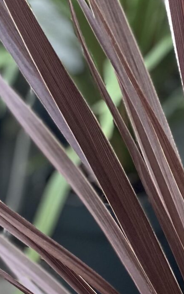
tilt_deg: -21.2
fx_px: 2398
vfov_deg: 6.9
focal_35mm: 299
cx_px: 204
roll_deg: -0.3
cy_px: 426
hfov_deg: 4.4
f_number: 2.8
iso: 64
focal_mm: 9
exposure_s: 1/121
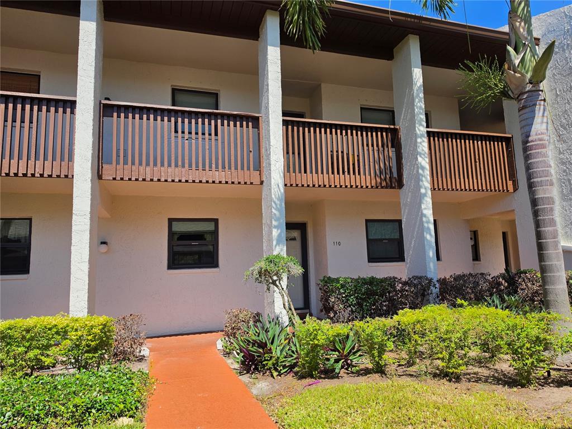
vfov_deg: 58.9
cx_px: 286
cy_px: 214
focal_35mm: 23
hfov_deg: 73.9
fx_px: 380
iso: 64
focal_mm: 6.5
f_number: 1.4
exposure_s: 1/5605
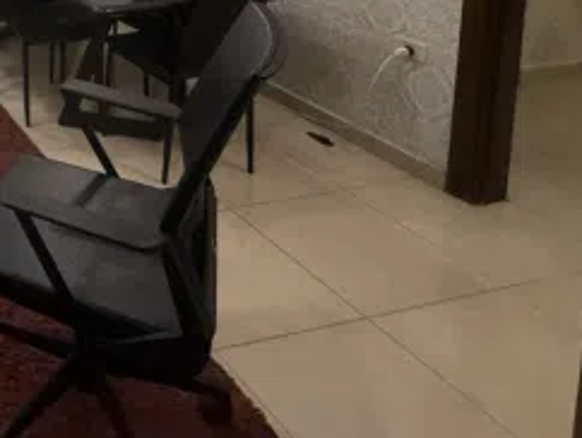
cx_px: -144
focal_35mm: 37
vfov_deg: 31.0
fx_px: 623
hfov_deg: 36.3
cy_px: -118
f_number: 2.2
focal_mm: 2.22
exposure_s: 1/100
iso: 320
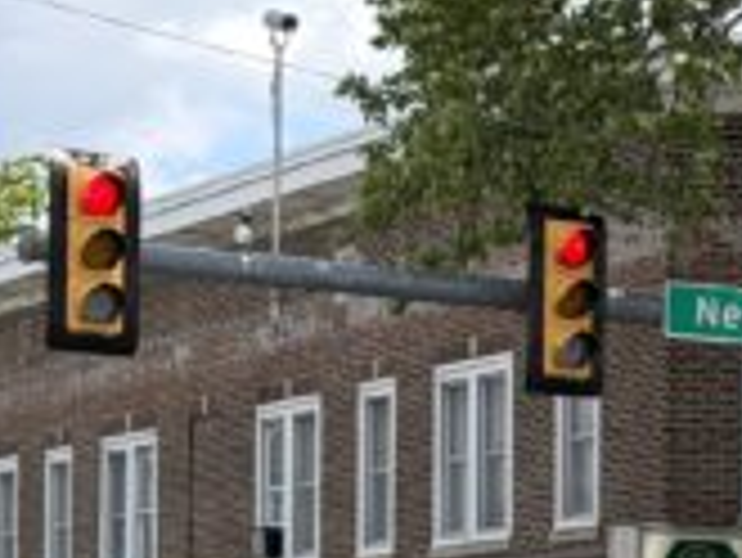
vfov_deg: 6.6
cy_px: 909
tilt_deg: -1.1
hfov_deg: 8.4
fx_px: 4784
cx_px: 1457
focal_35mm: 223
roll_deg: +0.0
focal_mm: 6.76
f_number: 1.78
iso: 64
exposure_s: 1/3226
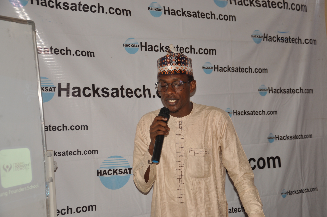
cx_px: 164
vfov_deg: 23.7
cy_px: 108
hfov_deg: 35.1
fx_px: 517
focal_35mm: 57
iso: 200
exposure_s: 1/60
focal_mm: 38
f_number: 4.5
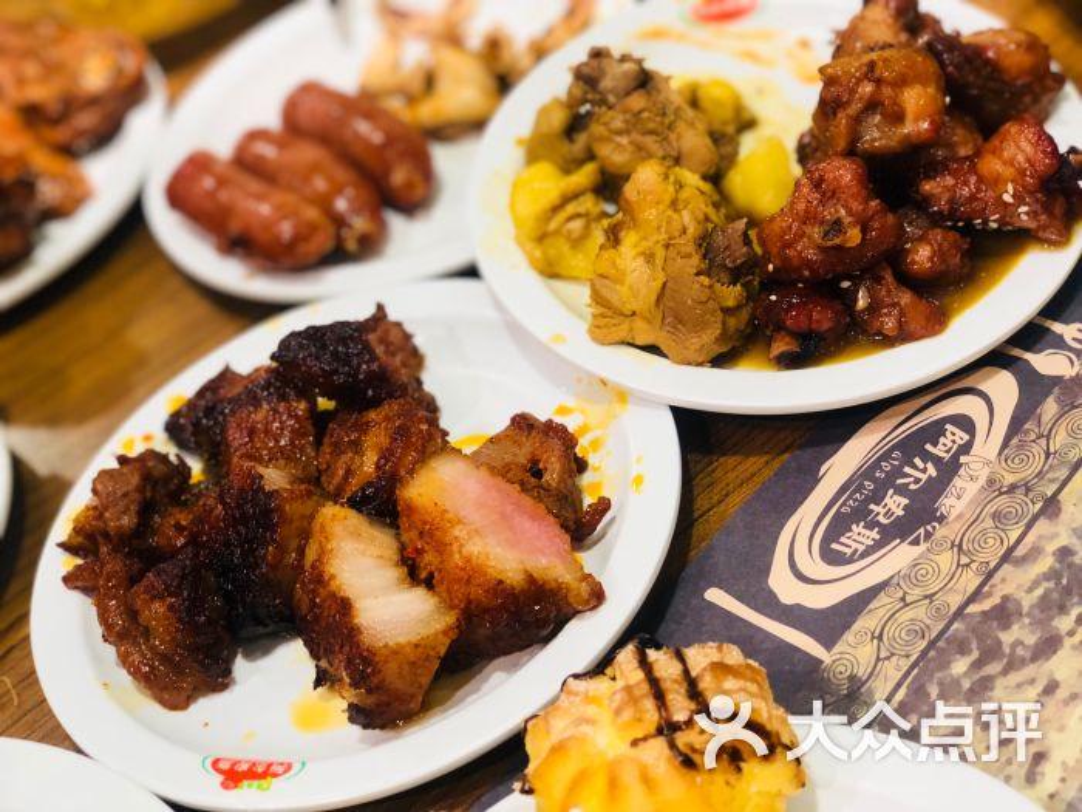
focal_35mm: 57
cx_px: 541
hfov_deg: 33.8
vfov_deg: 25.7
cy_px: 406
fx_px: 1782
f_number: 2.8
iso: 250
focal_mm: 6.6
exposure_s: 1/50
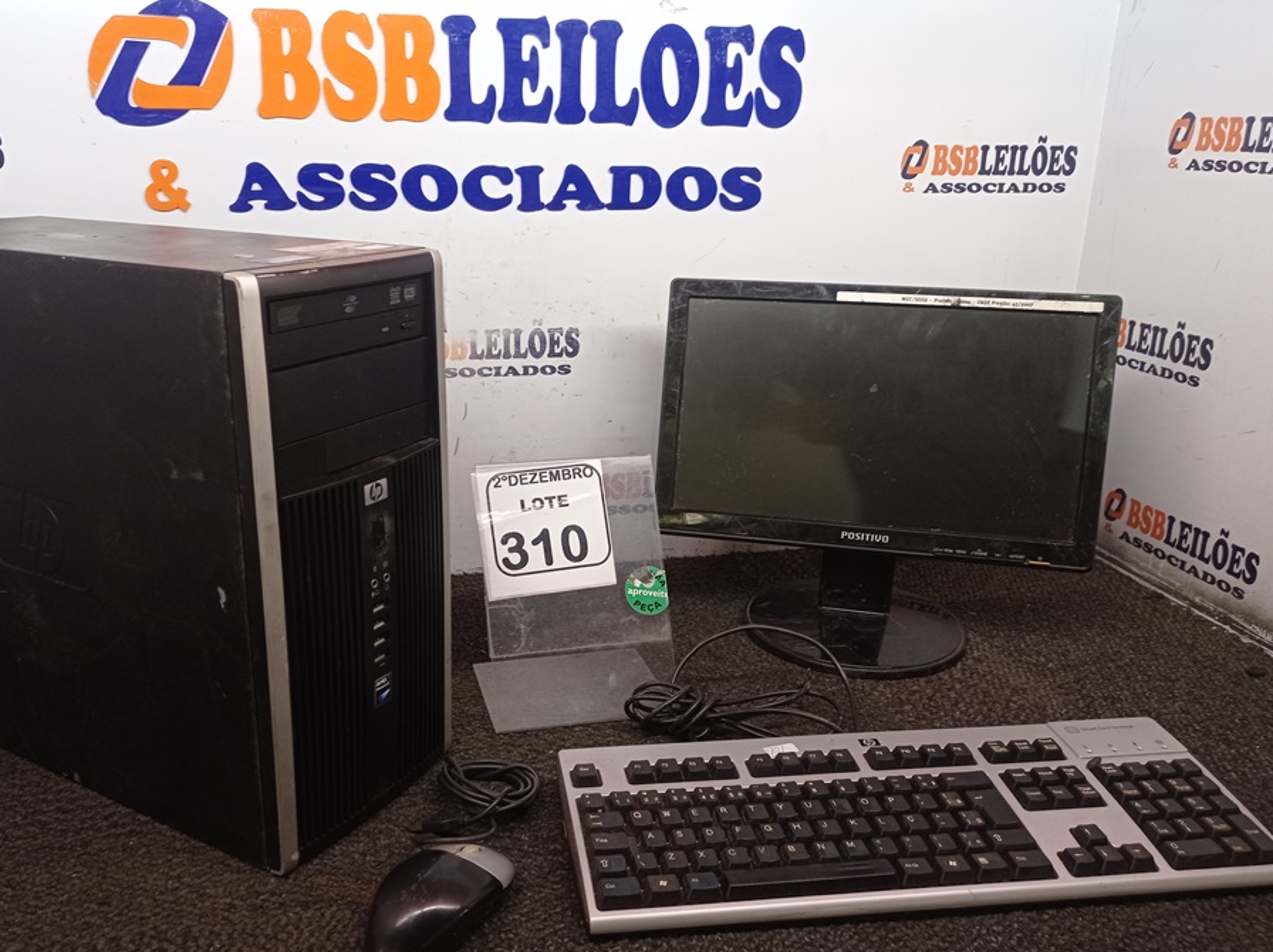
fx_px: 1176
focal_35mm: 32
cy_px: 482
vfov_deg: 44.1
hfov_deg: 56.7
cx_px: 548
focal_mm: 4.7
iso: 177
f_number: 1.79
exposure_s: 1/60
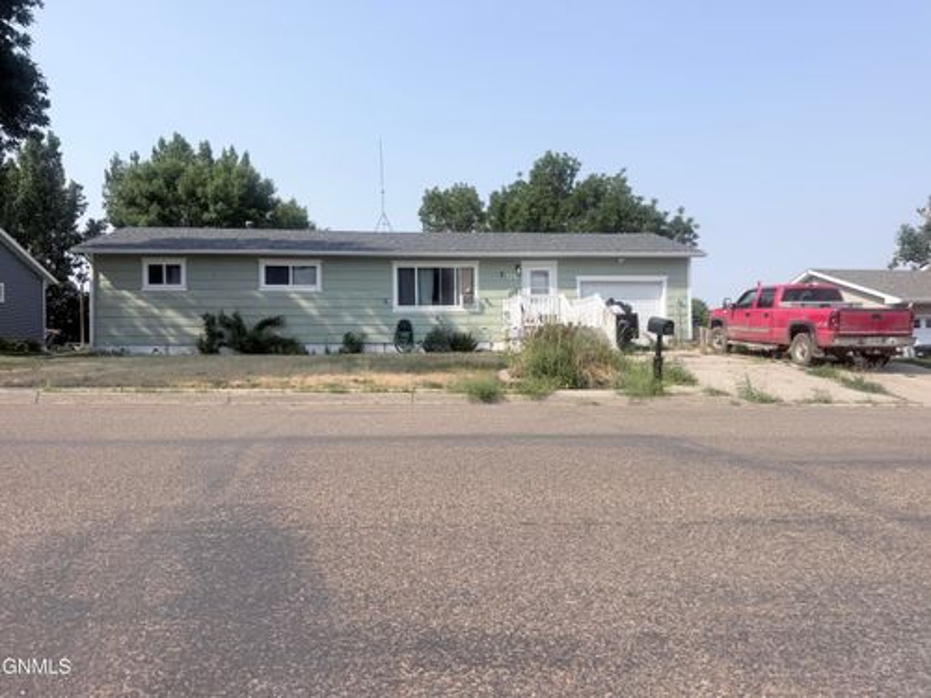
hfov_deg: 71.6
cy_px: 349
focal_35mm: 24
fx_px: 645
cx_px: 466
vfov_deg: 56.8
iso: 80
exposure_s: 1/4405
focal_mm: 6.76
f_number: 1.78
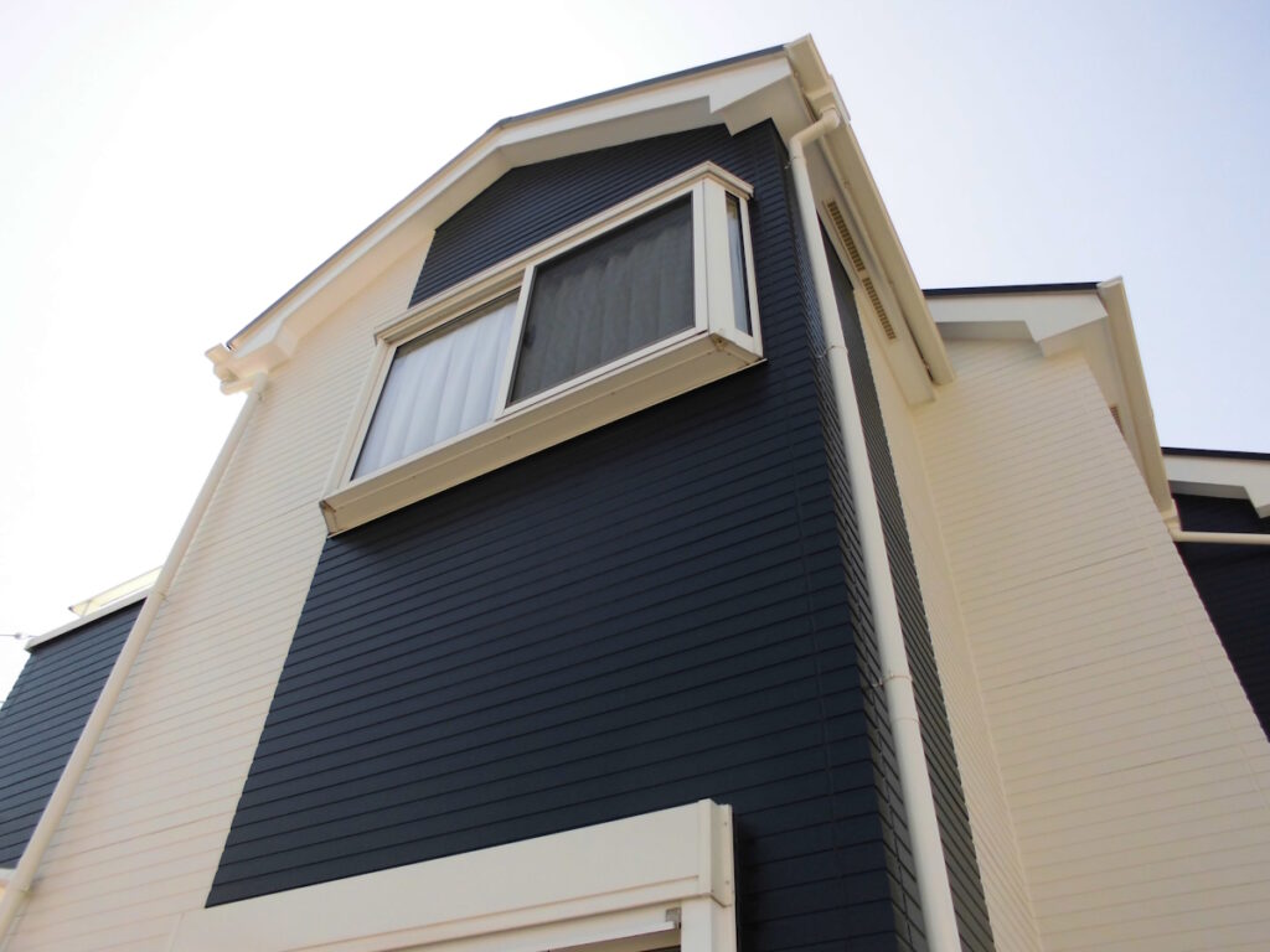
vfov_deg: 53.1
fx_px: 954
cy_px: 476
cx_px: 635
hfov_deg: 67.3
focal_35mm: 26
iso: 100
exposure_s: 1/400
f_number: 3.5
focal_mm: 4.6
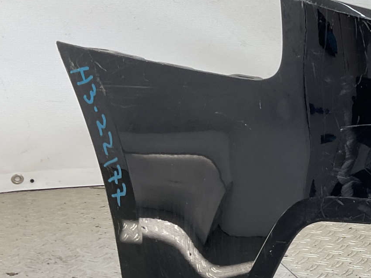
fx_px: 739
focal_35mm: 69
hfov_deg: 26.0
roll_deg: -3.7
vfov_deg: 21.2
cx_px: 409
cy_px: 196
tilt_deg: -15.2
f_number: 1.8
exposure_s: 1/101
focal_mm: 3
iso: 16
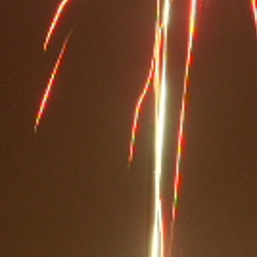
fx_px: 2545
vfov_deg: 5.7
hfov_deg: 5.8
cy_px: 428
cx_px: 163
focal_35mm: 303
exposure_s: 4
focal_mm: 6.3
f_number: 3.5
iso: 100
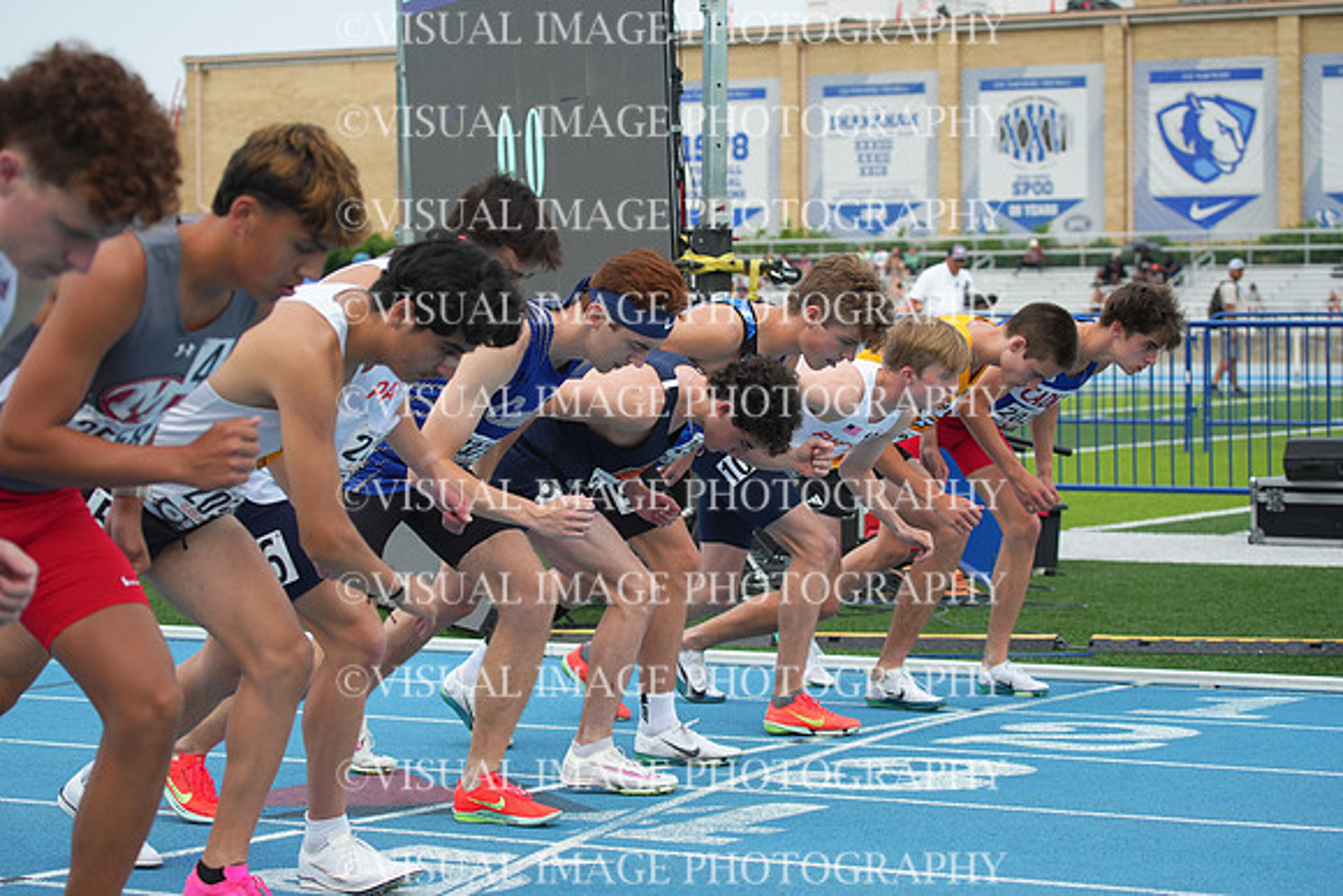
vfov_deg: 13.7
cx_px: 672
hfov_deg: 20.4
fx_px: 3731
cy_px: 448
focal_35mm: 100
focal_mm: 100
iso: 400
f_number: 5.6
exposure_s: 1/1250
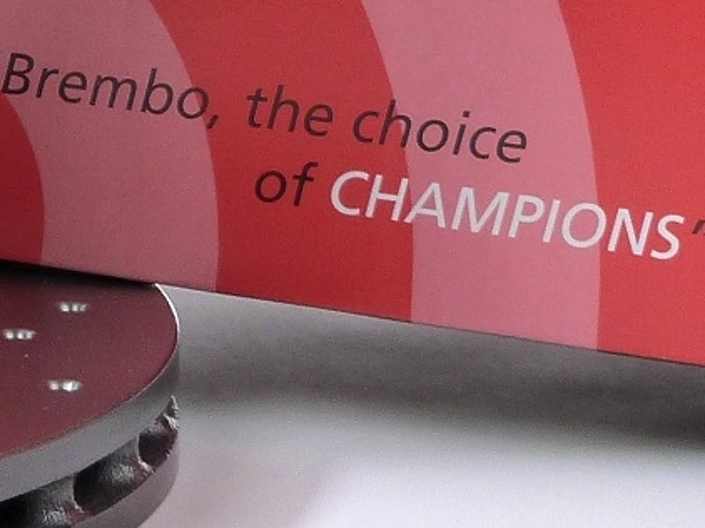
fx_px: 6758
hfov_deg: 5.9
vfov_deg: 4.4
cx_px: -623
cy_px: -449
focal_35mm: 332
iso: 160
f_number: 3.3
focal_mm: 12.6
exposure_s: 1/100
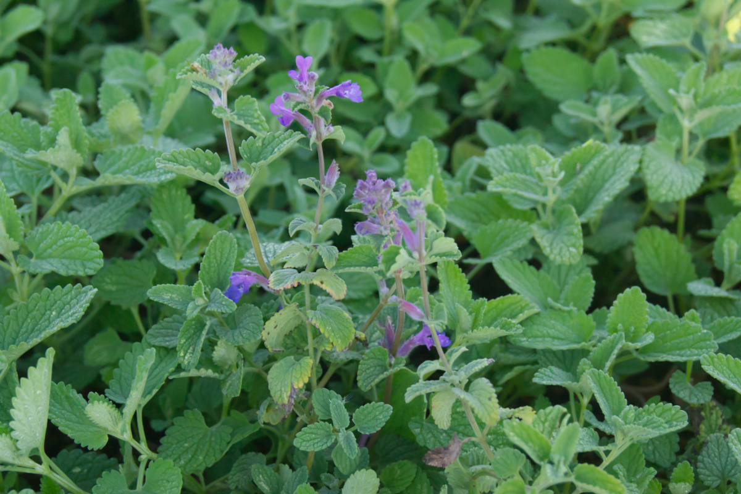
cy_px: 247
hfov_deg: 24.6
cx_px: 370
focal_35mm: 82
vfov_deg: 16.6
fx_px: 1698
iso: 3200
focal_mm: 55
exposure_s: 1/500
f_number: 10
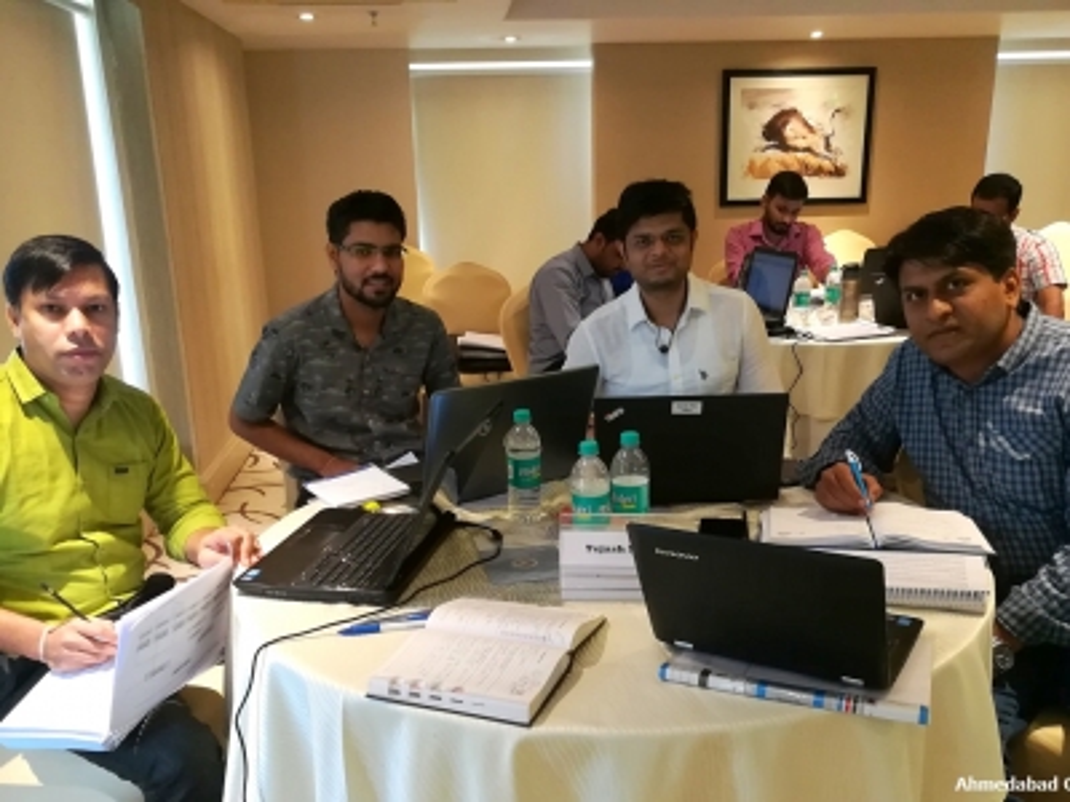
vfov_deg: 53.1
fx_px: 804
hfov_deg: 67.3
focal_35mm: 26
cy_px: 401
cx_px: 535
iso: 320
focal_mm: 3.83
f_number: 2.2
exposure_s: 1/33.3
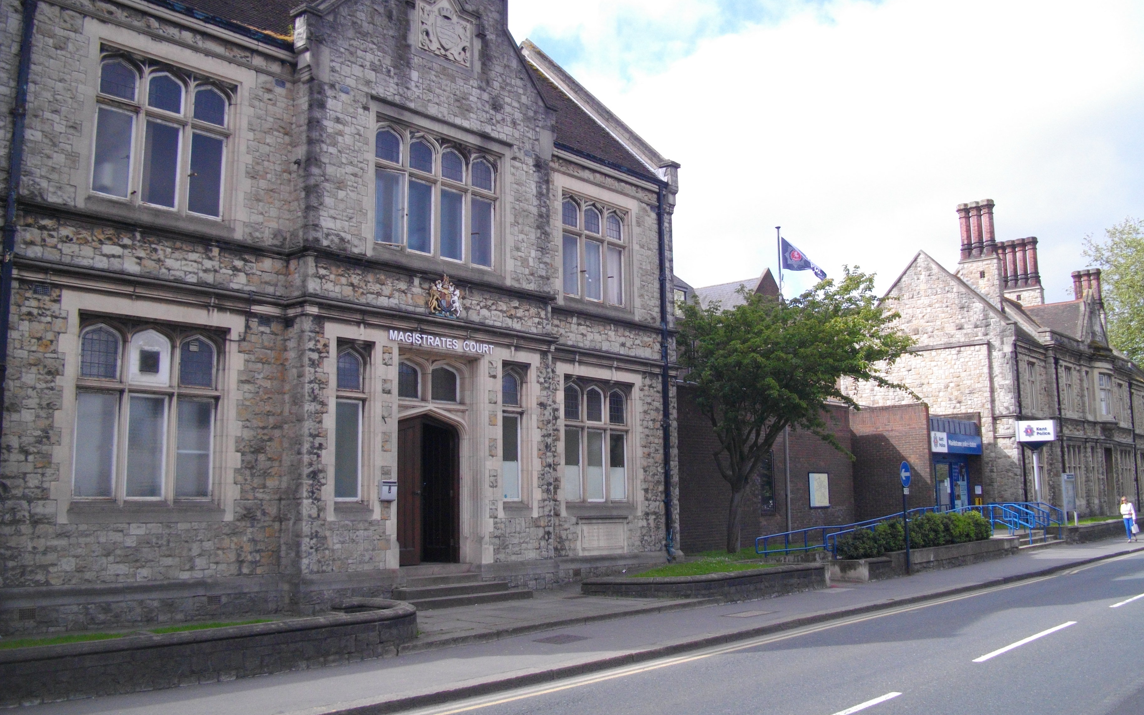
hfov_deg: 58.1
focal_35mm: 33
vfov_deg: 38.3
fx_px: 1029
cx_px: 573
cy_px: 331
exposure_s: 1/160
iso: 100
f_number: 8.8
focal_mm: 5.7
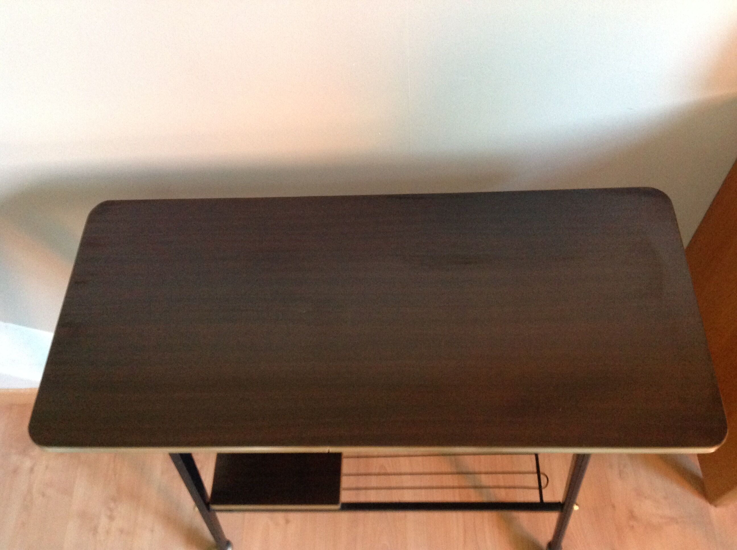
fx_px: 744
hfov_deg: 52.7
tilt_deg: -59.1
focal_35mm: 35
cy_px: 275
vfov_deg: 40.6
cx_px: 368
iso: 400
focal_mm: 4.28
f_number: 2.4
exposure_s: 1/15
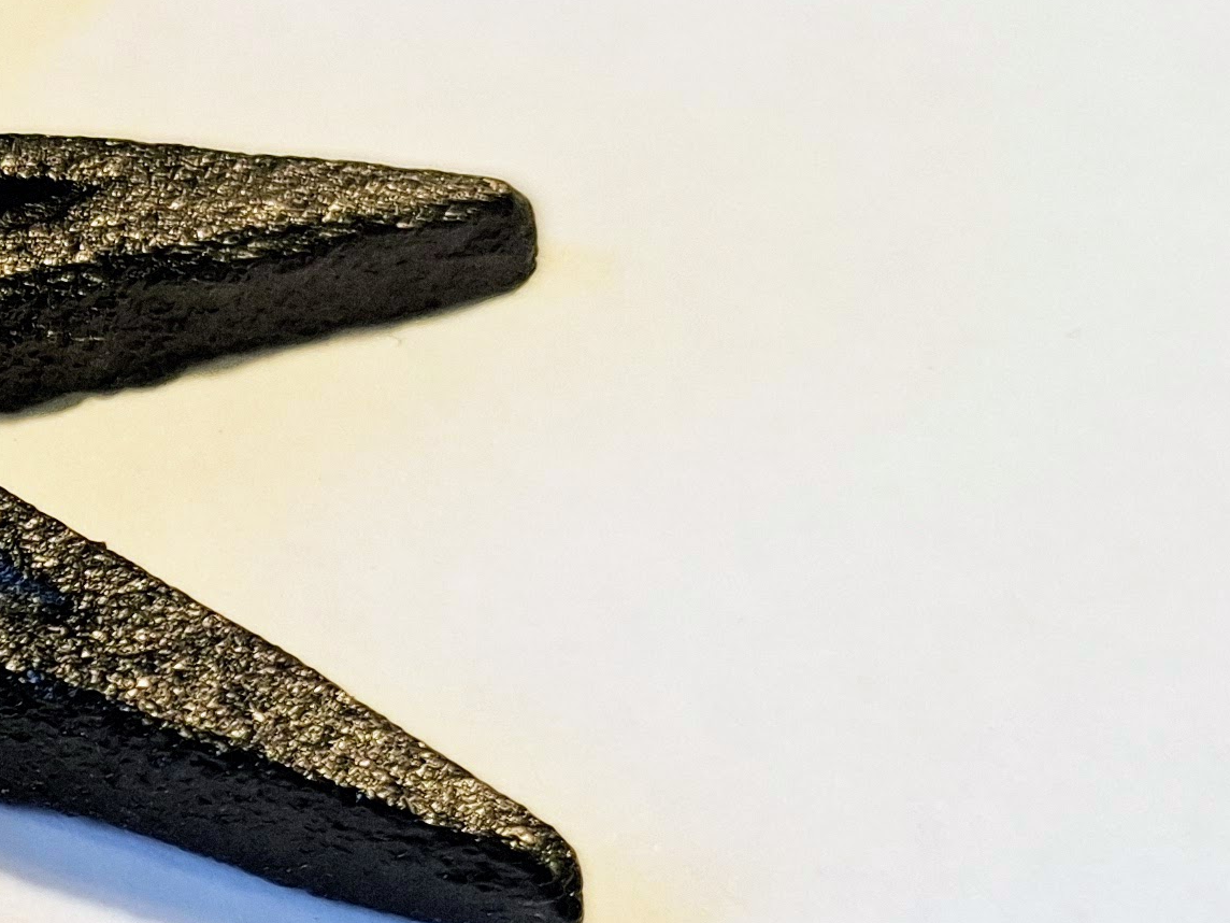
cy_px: 583
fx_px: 2914
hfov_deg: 20.0
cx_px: -702
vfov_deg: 18.0
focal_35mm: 82
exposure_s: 1/100
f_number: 1.8
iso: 100
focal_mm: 5.54
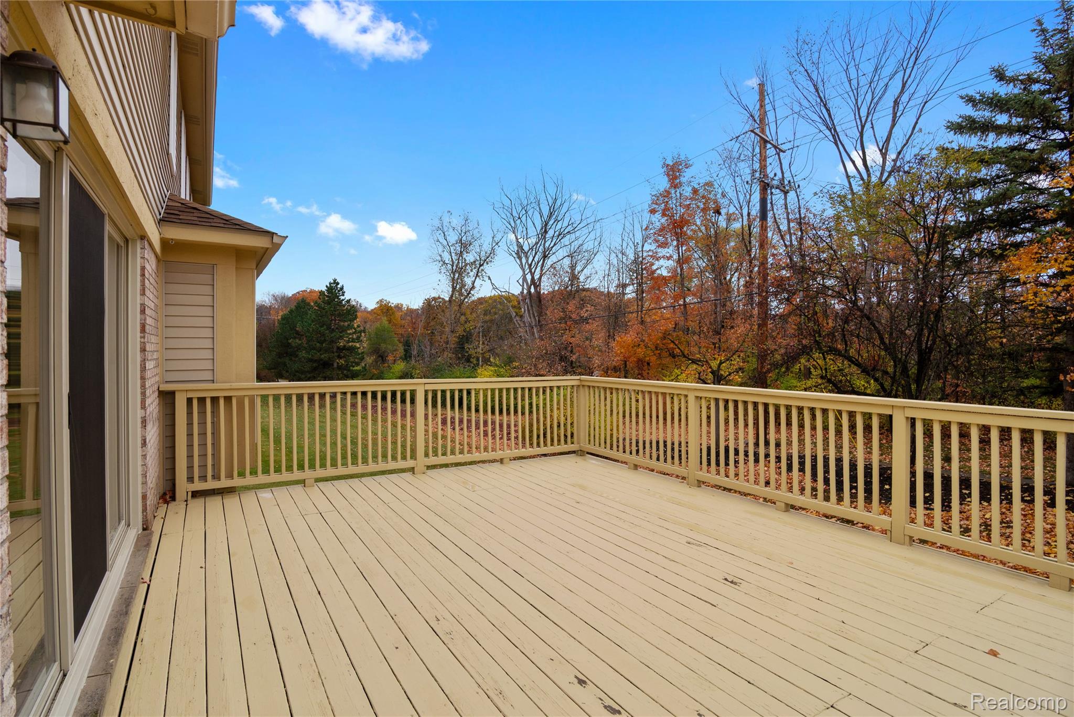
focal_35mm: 30
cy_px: 358
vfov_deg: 43.6
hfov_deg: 61.9
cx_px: 537
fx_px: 895
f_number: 9
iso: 320
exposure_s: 1/250
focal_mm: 30
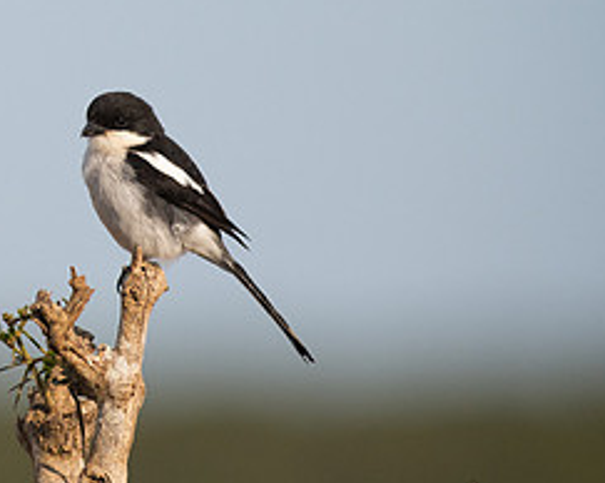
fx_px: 29002
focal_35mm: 1621
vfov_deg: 1.0
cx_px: -162
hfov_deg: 1.2
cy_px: 50
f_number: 6.3
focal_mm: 600
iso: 800
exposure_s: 1/5000
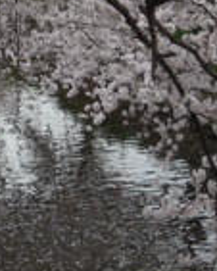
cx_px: 25
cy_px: -39
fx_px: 1251
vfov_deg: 12.1
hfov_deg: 9.9
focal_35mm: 156
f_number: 4.2
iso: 125
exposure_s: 1/320
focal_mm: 8.1
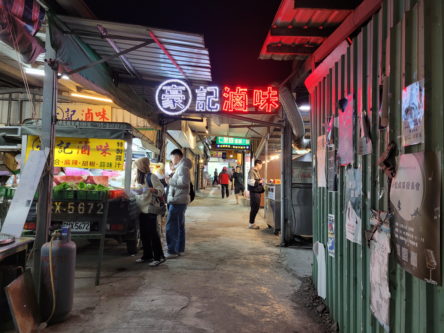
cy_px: 166
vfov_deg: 53.1
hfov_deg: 67.3
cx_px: 222
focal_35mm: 26
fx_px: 333
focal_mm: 5.4
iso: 200
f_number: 1.8
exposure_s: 1/40
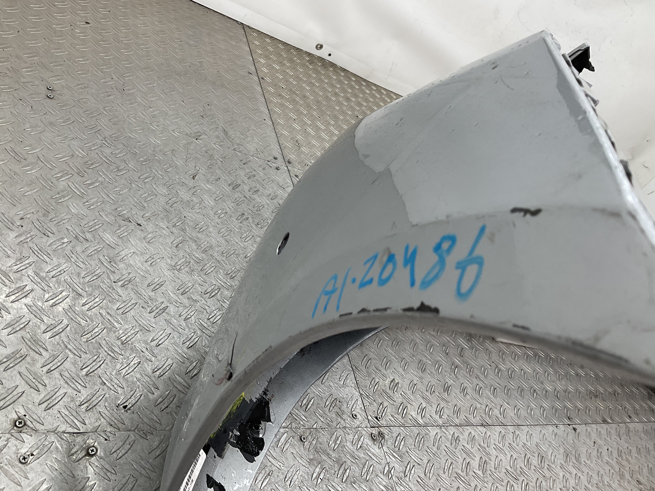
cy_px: 246
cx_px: 328
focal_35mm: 29
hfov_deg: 61.7
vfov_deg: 48.2
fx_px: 549
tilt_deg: -33.5
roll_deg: -42.8
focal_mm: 3
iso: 25
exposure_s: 1/120
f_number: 1.8
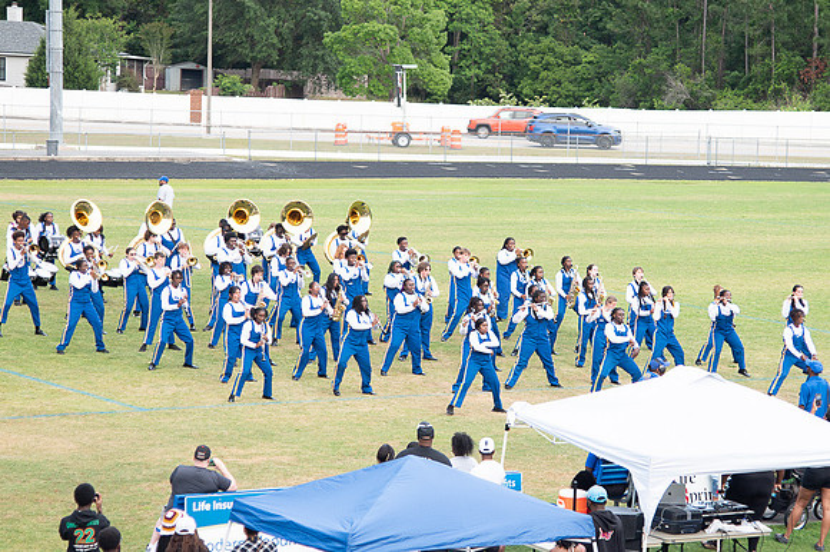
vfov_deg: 9.9
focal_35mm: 138
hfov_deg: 14.8
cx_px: 497
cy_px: 296
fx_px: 3190
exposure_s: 1/200
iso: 100
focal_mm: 82
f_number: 4
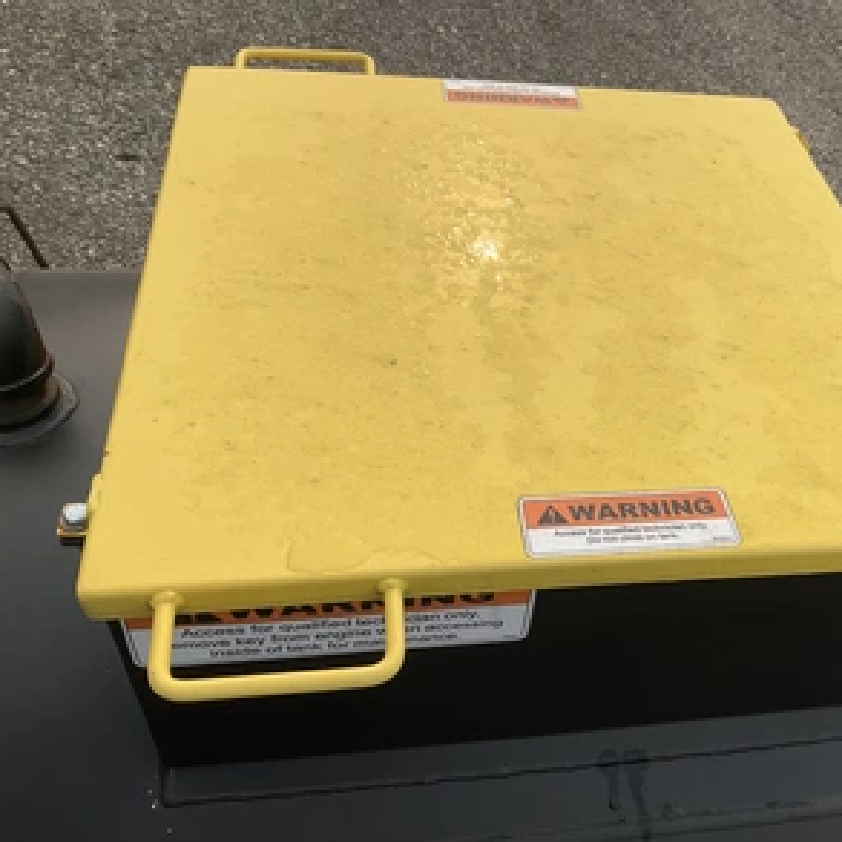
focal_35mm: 35
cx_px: 569
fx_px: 963
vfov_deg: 47.2
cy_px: 428
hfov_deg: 46.4
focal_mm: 3
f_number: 1.8
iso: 25
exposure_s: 1/1786
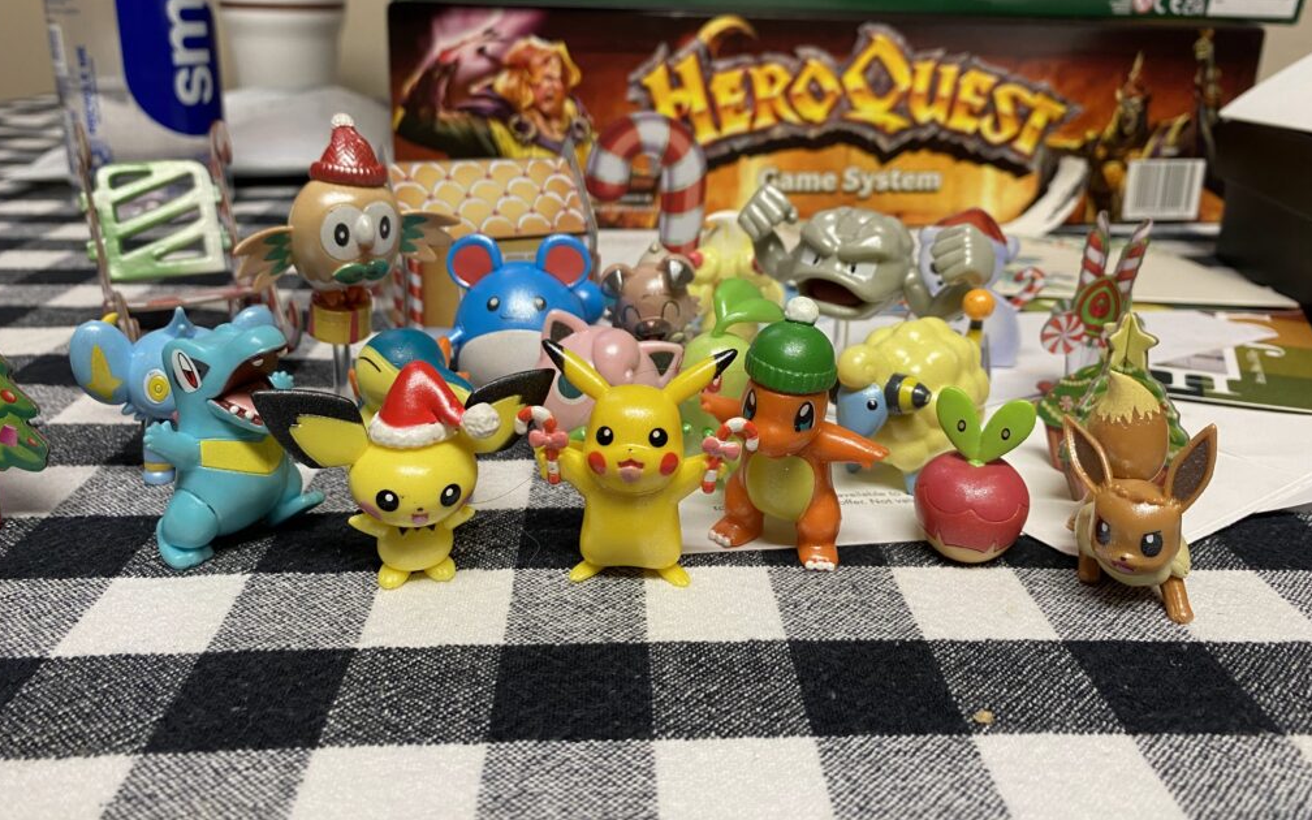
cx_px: 653
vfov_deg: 44.3
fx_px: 1001
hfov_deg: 66.5
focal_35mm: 28
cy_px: 321
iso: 100
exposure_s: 1/63
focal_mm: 4.25
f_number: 1.8
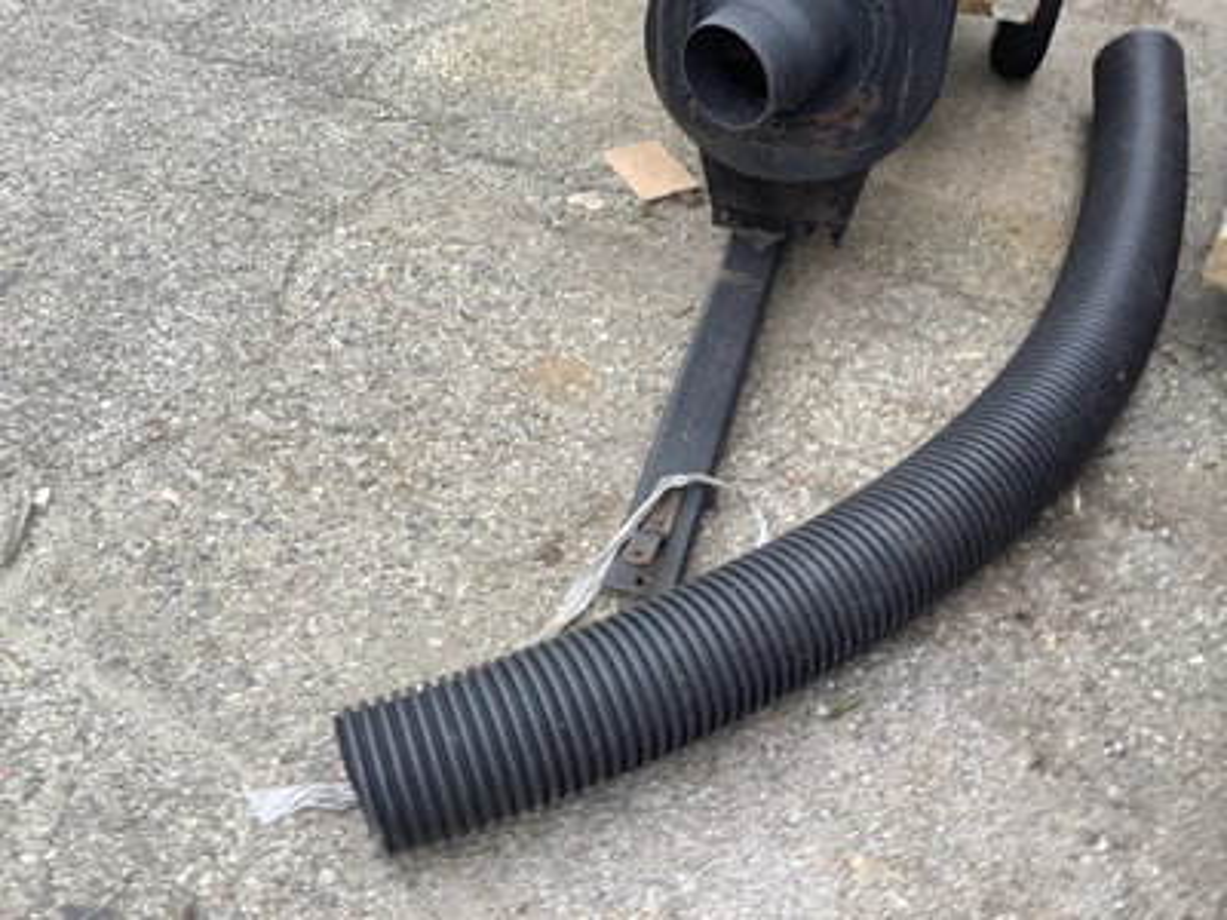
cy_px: 460
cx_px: 614
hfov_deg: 58.4
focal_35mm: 31
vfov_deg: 45.4
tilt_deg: -44.1
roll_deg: +8.2
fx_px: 1099
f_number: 2.4
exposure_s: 1/159
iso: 25
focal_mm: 3.3
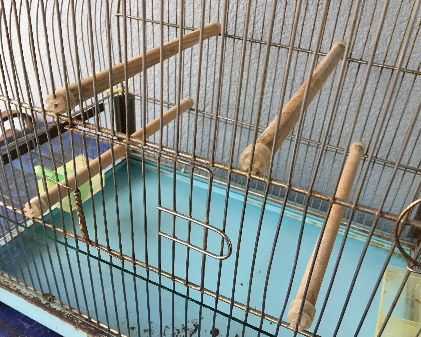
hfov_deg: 57.2
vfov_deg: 47.1
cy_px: 172
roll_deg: -5.8
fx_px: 386
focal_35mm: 31
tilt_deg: -30.1
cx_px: 221
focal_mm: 4.15
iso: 80
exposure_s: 1/17
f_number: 2.2
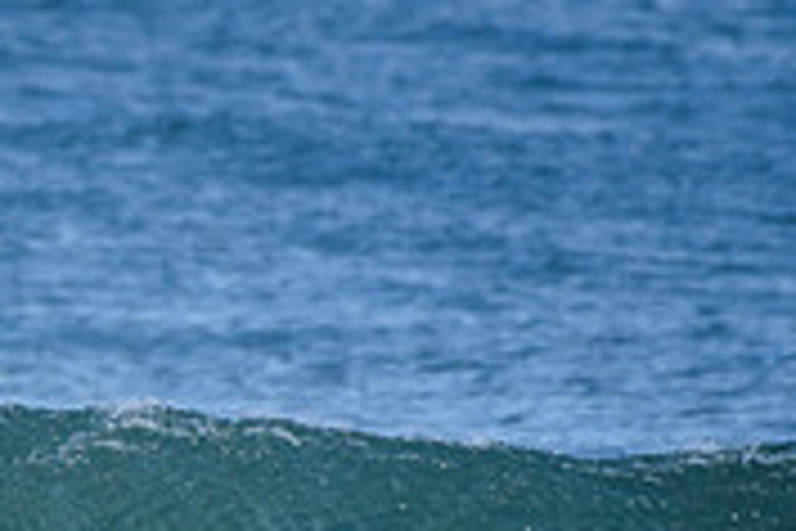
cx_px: -405
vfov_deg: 0.6
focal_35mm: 2453
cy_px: 835
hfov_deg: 0.8
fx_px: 54234
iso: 400
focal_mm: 500
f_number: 5.6
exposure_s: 1/2000
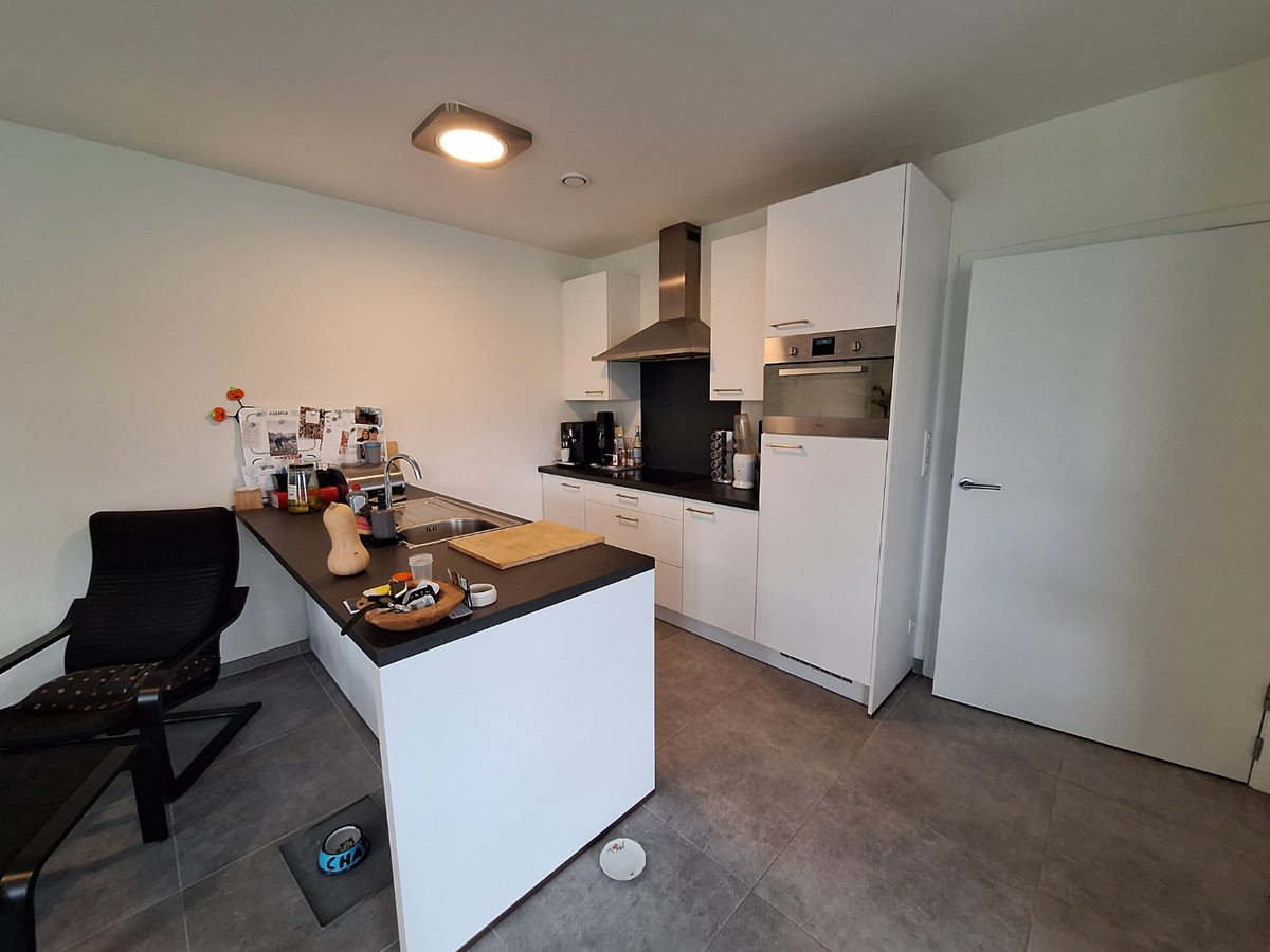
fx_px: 477
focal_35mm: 13
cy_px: 476
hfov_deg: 106.2
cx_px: 635
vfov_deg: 89.9
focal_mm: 1.74
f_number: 2.2
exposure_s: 1/50
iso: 200
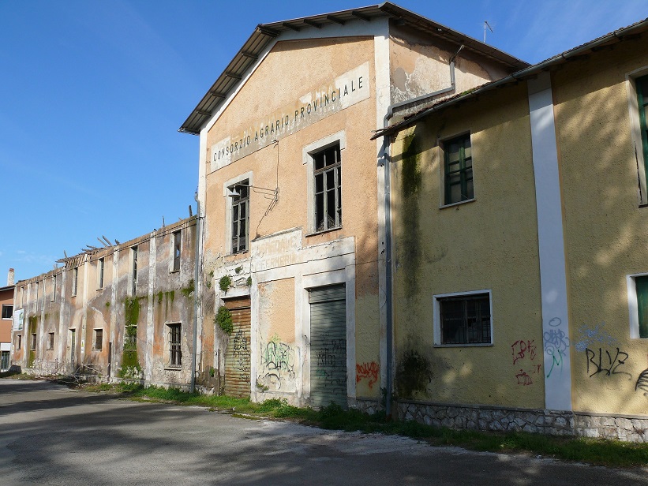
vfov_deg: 40.7
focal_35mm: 35
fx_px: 655
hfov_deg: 52.6
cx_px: 324
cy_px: 243
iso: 100
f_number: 5.6
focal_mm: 7.4
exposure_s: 1/500
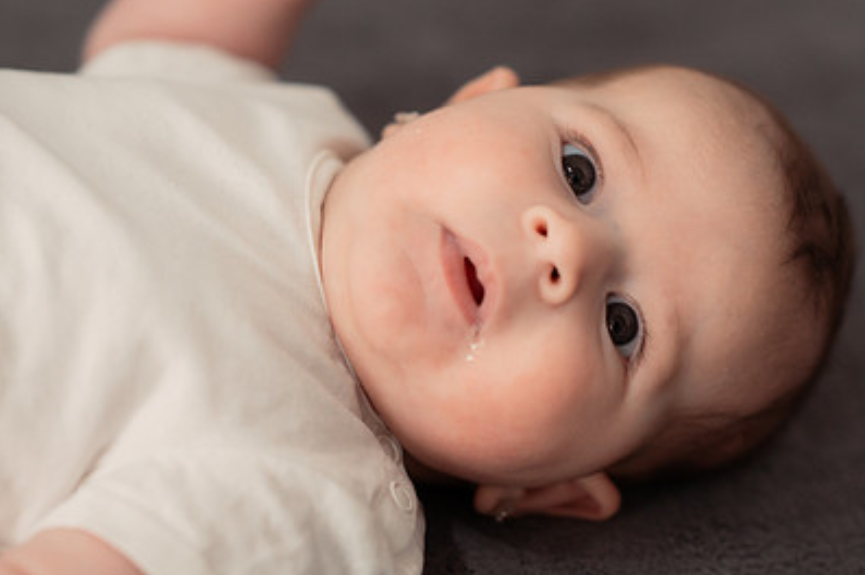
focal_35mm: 130
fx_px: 3121
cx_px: 480
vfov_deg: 10.5
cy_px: 250
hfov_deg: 15.8
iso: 1600
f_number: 2.2
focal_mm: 85
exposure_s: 1/160
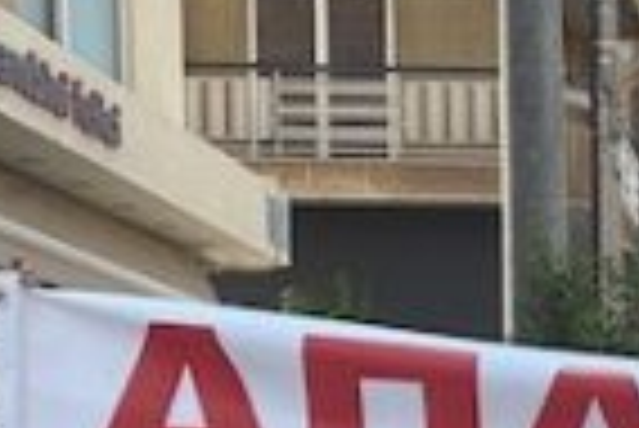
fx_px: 2399
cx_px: 904
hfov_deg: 14.3
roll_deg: +0.8
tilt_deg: -0.3
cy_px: 658
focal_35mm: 135
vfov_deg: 9.9
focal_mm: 6.86
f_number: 1.78
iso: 80
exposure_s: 1/2299
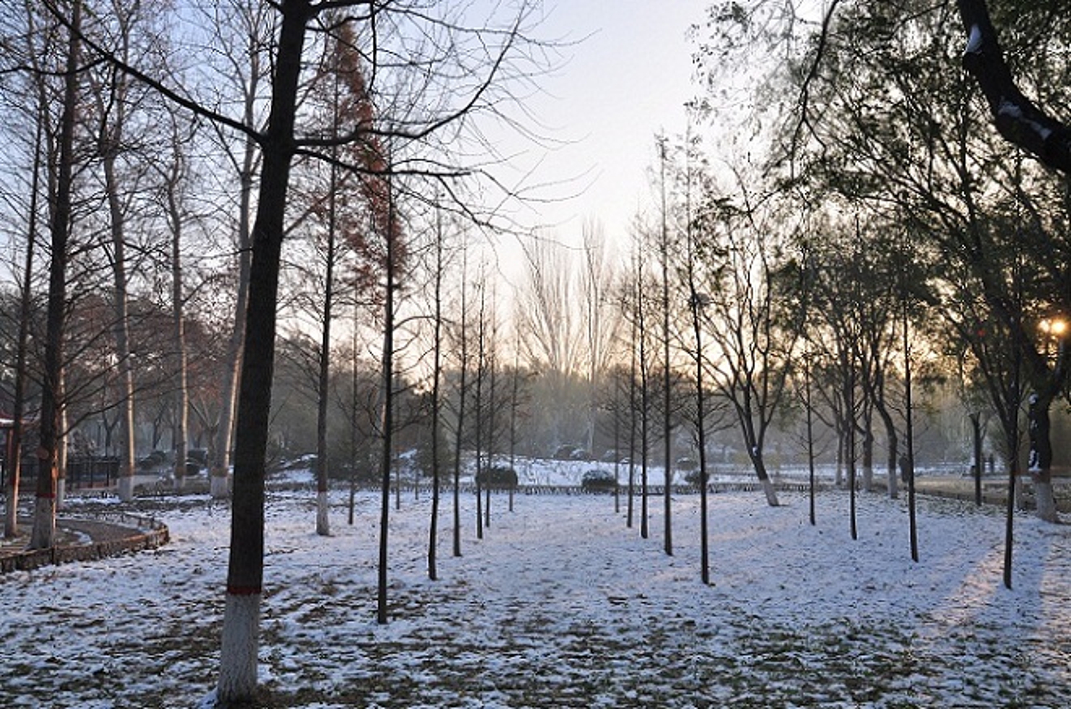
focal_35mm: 27
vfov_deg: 47.7
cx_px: 536
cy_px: 354
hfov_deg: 67.5
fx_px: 802
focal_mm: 18
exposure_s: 1/160
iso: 200
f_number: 8
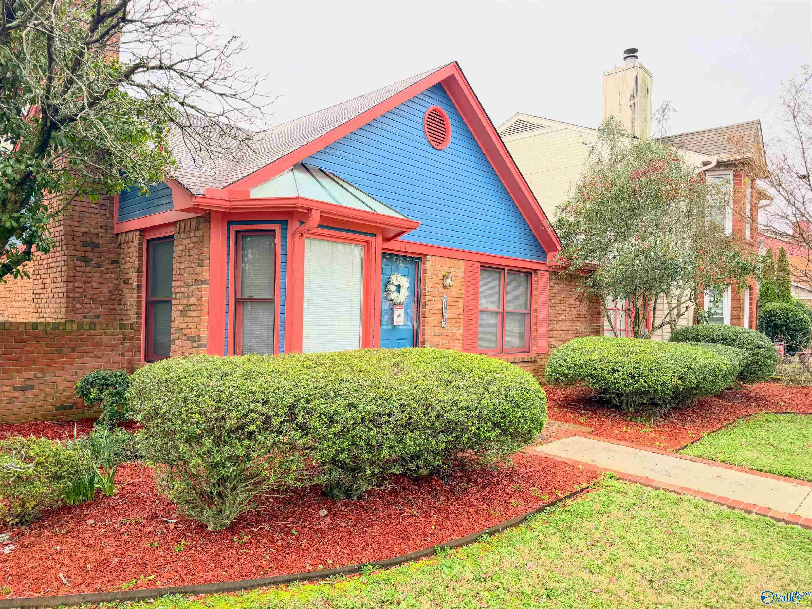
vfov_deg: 56.8
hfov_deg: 71.6
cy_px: 304
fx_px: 563
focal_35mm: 24
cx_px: 406
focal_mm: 6.76
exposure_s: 1/1437
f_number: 1.78
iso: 100
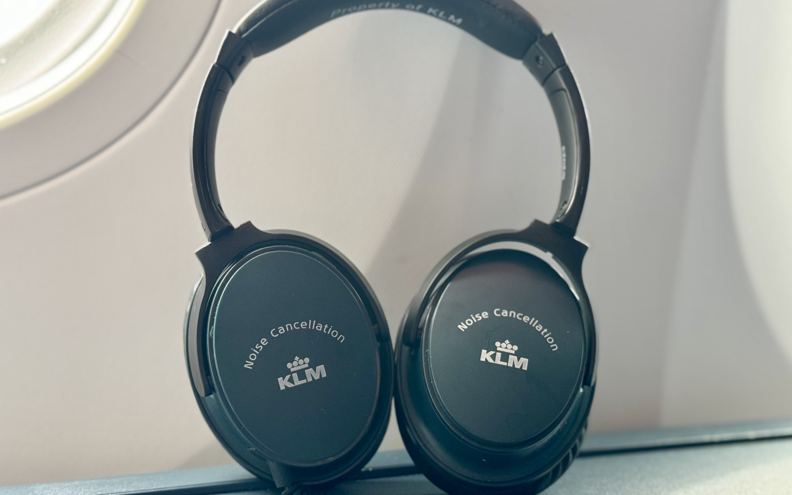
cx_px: 396
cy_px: 249
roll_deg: +0.9
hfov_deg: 39.6
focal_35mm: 51
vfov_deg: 25.3
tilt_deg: -7.8
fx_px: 1101
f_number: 1.78
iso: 125
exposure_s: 1/55
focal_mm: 6.76
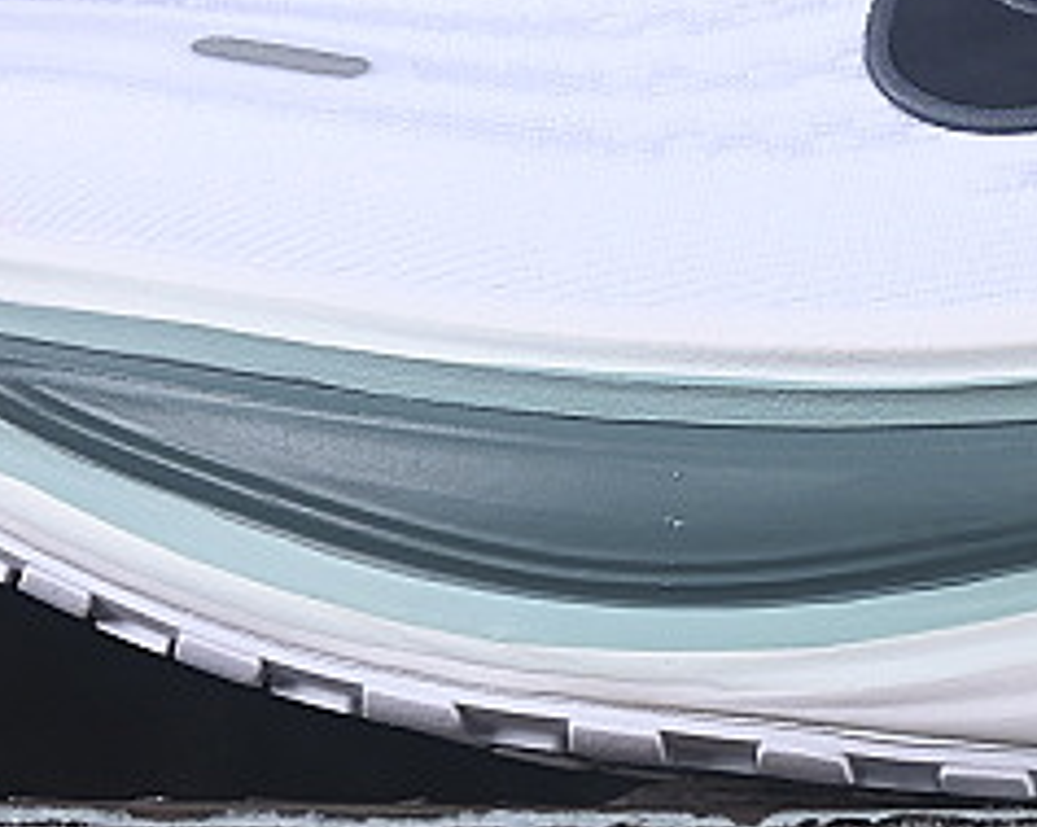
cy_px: -175
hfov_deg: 6.0
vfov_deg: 4.8
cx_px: 1405
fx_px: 9840
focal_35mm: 321
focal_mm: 50
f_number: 8
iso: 160
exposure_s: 1/80
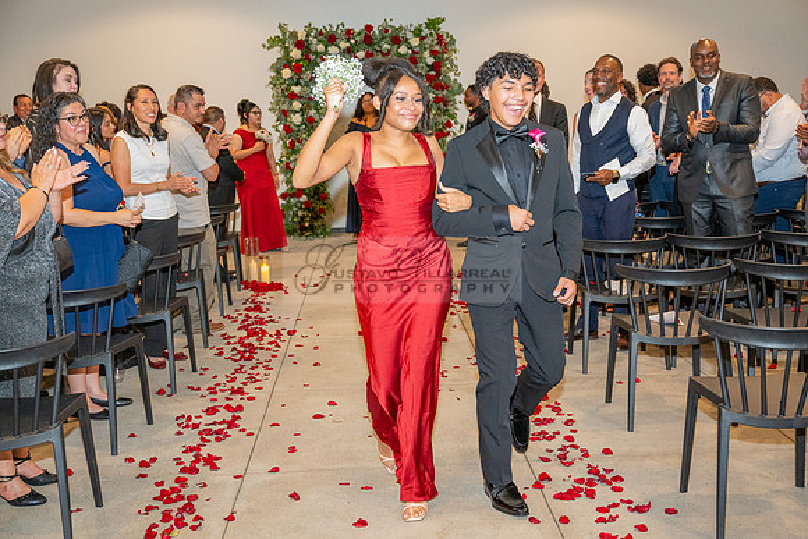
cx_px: 404
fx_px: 920
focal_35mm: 41
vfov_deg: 32.6
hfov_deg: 47.4
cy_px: 270
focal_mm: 41
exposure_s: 1/200
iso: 1250
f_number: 3.5
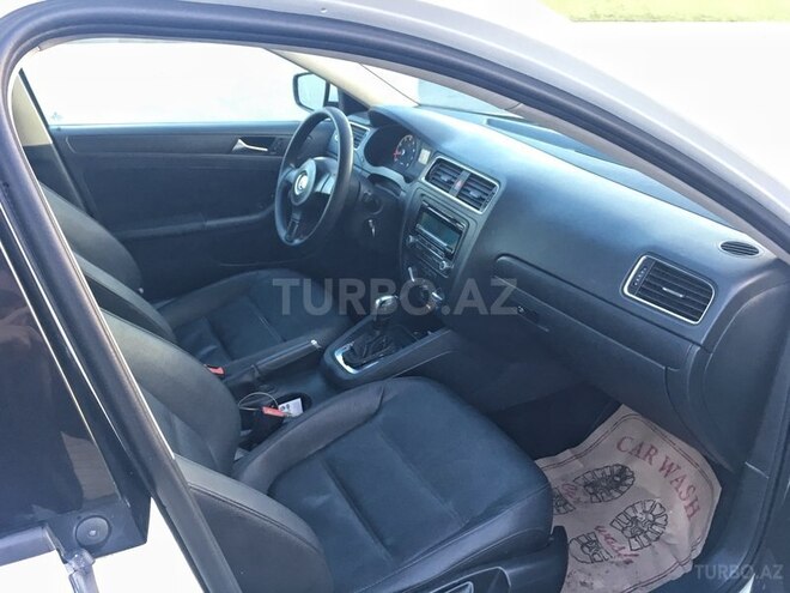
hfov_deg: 61.7
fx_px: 662
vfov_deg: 48.2
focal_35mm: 29
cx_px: 395
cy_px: 296
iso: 80
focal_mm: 4.15
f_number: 2.2
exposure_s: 1/33
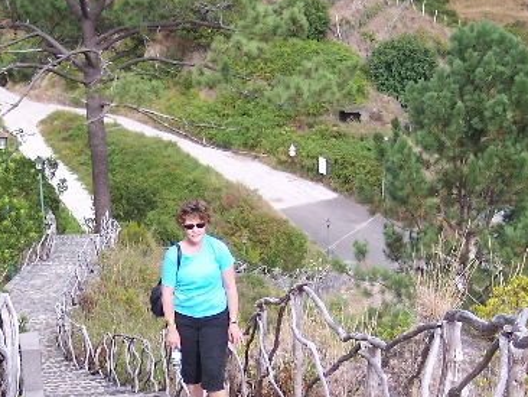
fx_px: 1267
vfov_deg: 17.7
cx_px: 216
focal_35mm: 83
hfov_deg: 23.5
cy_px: 305
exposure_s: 1/500
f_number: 2.8
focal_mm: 8
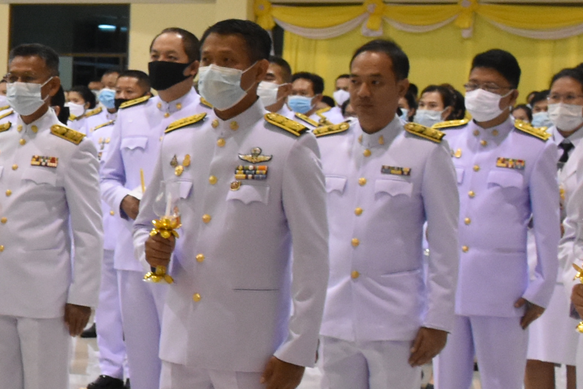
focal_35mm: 137
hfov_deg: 14.3
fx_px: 2218
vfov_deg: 10.0
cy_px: 161
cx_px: -181
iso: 2000
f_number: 4.5
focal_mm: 23
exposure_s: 1/80
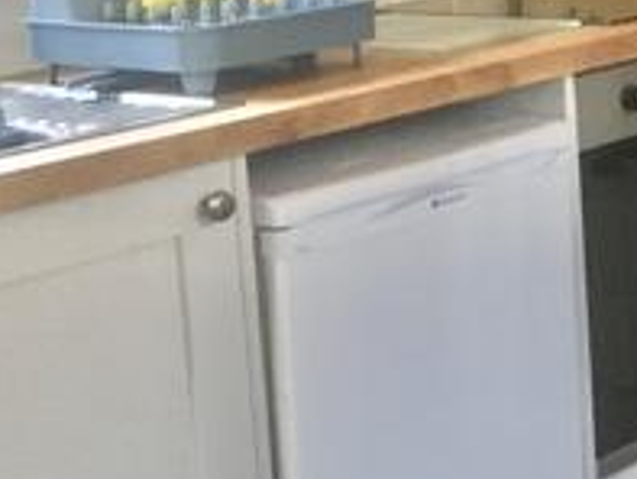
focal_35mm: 105
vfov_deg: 13.9
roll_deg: +2.5
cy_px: -13
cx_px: 807
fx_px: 1933
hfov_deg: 17.6
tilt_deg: -9.5
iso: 250
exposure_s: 1/33
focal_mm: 3.3
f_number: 2.4
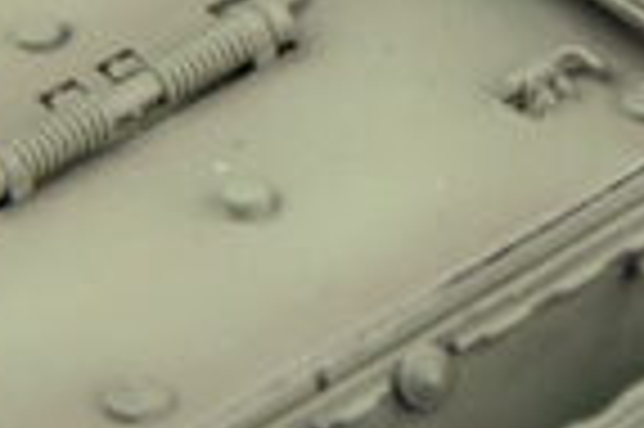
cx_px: 943
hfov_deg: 6.1
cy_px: -5
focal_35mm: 334
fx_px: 5968
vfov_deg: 4.1
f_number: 14
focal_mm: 55
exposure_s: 1/250
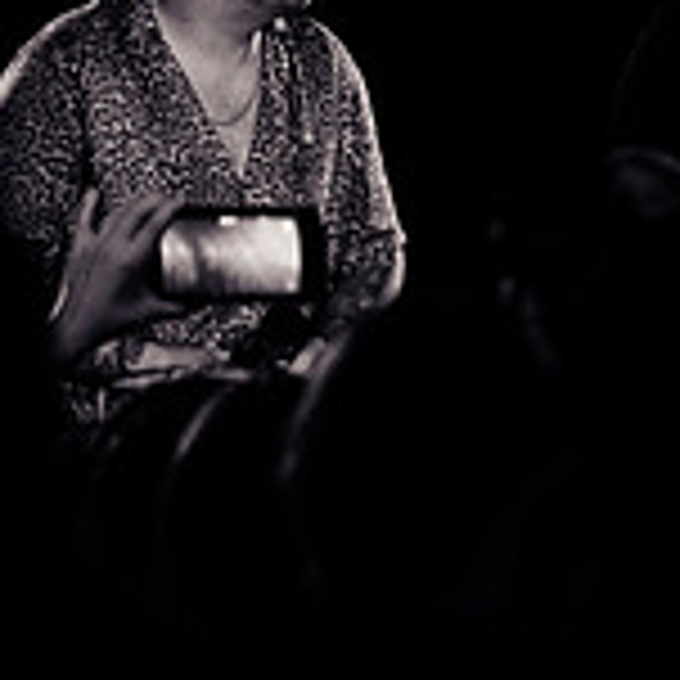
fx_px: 13379
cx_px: 932
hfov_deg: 2.9
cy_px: 164
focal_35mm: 602
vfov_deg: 2.9
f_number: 3.5
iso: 640
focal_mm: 180
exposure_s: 1/250
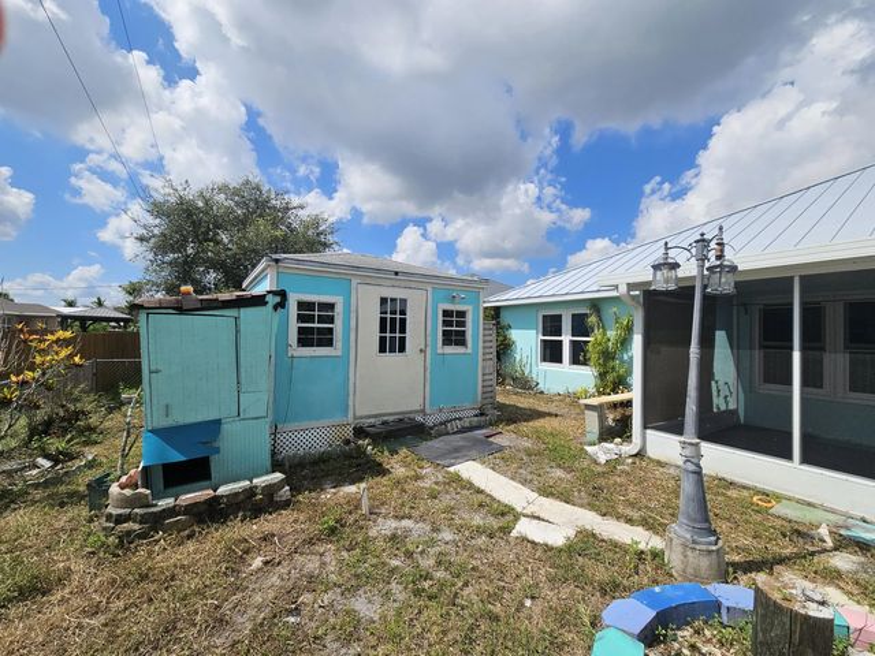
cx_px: 438
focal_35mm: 13
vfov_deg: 89.9
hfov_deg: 106.2
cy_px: 328
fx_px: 329
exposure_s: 1/4176
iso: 50
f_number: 2.2
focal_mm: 2.2
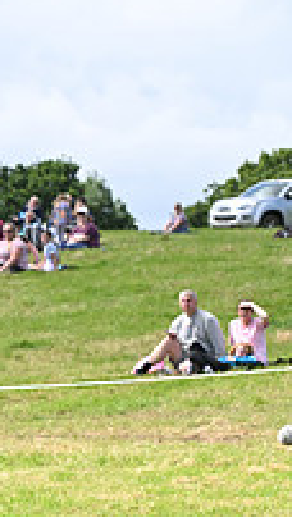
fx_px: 4957
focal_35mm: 361
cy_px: 337
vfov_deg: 6.0
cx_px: -415
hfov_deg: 3.3
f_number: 5.6
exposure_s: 1/1250
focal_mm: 120
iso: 400
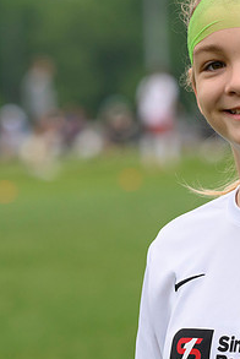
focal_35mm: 536
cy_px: 179
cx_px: 171
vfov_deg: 3.8
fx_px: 5347
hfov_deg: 2.6
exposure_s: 1/1250
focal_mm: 180
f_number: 5.6
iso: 1000
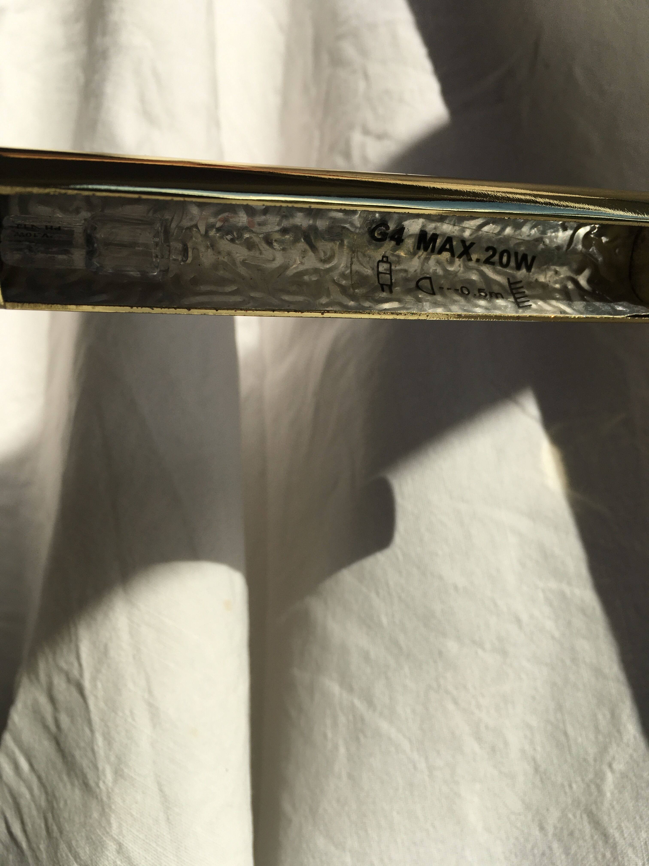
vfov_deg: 61.7
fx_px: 725
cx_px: 324
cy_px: 433
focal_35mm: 29
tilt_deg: +10.8
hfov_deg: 48.2
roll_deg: +8.6
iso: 25
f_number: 2.2
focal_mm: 4.15
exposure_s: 1/2481
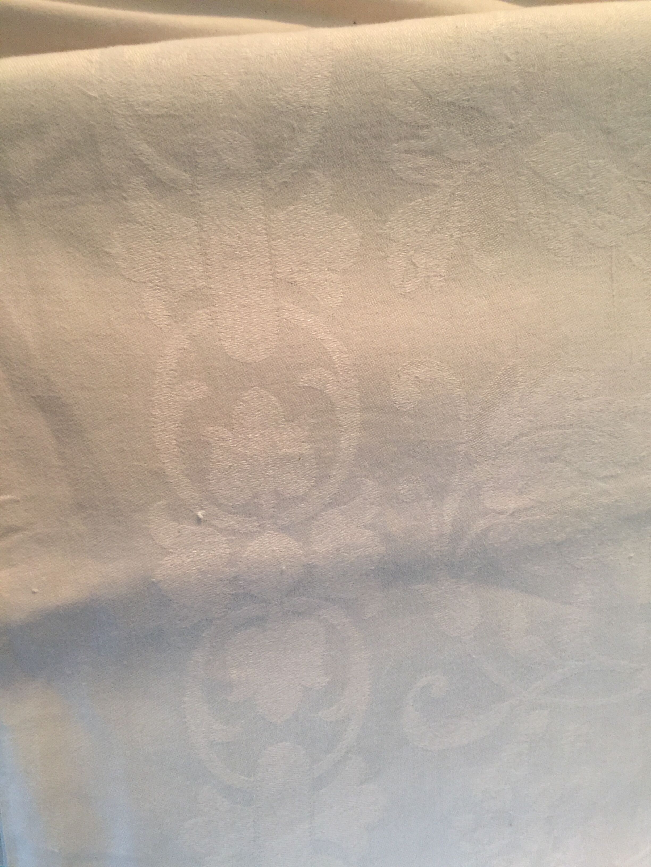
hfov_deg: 48.2
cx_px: 326
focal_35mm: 29
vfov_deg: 61.7
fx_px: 727
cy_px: 434
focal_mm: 4.15
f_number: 2.2
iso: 80
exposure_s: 1/17
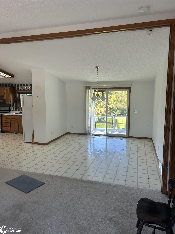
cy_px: 117
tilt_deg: -9.1
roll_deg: +0.1
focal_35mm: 26
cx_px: 88
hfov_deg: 53.1
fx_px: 175
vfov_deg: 67.3
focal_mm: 5.7
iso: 40
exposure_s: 1/120
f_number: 1.5
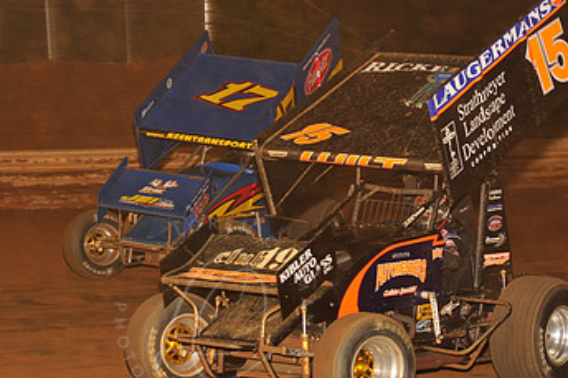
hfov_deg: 15.2
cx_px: 213
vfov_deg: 10.1
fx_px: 2129
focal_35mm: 135
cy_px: 165
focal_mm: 80
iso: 1000
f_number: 7.1
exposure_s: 1/160
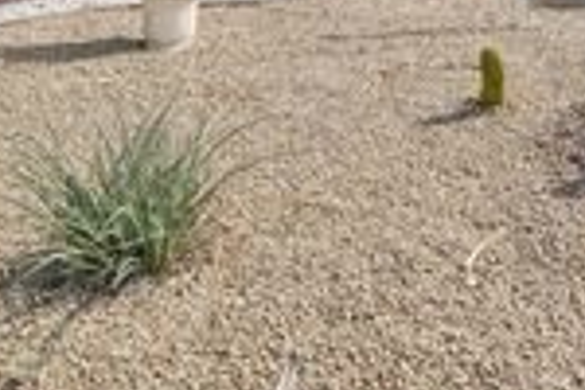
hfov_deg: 37.9
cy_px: -158
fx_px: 812
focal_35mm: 50
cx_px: 480
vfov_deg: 23.0
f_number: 8
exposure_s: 1/1000
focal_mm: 10
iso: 400
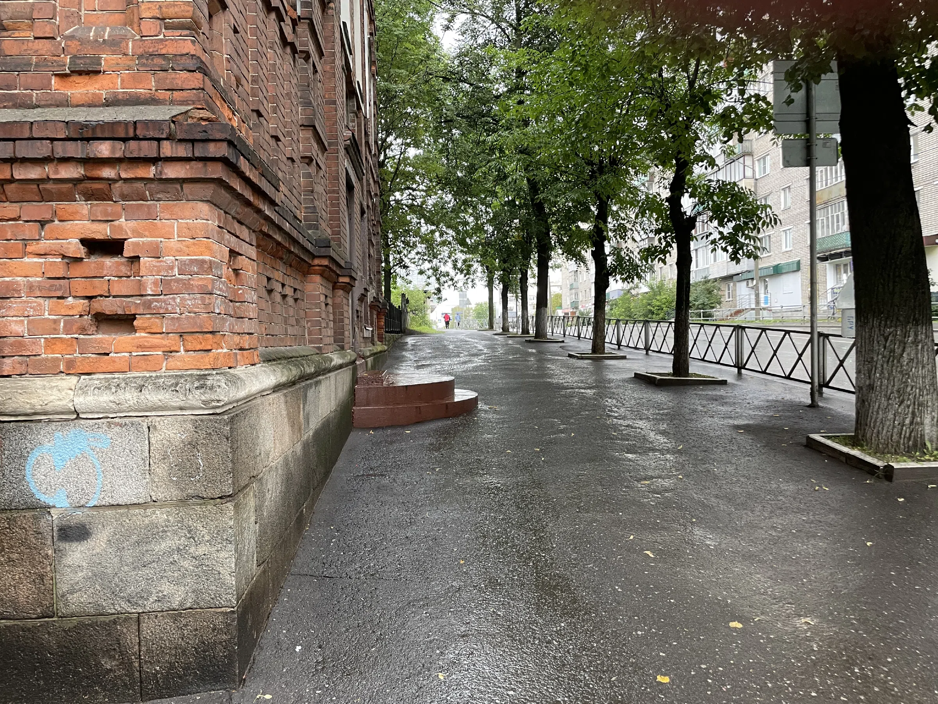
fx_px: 705
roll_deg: +2.1
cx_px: 469
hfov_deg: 67.3
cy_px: 352
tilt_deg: +1.5
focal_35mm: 26
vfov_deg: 53.1
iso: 125
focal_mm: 4.2
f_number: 1.6
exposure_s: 1/88
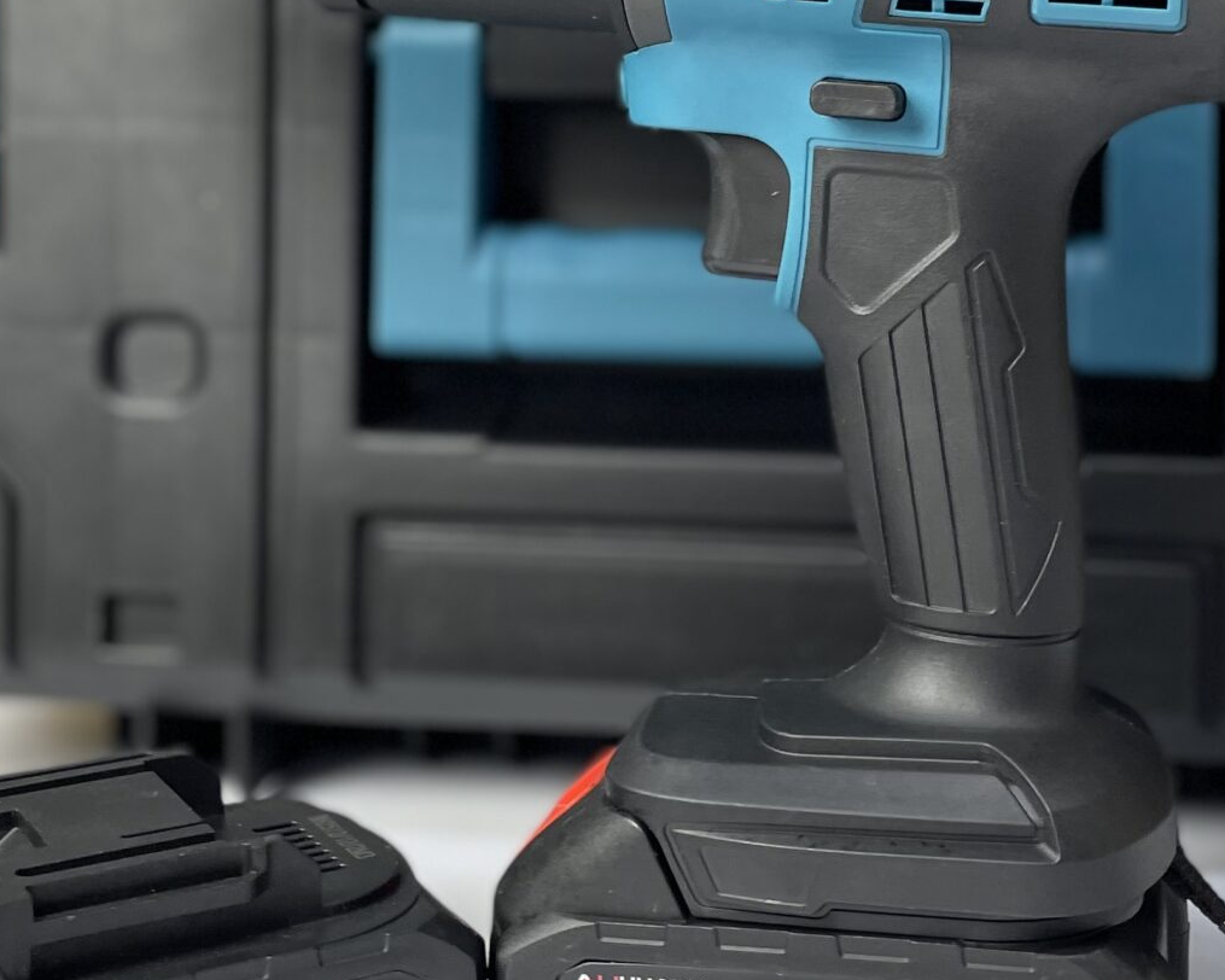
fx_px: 2320
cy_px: 259
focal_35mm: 64
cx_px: 747
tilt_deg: -5.6
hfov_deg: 29.5
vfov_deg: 23.6
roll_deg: +0.0
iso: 64
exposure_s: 1/120
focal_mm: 4.2
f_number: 1.6
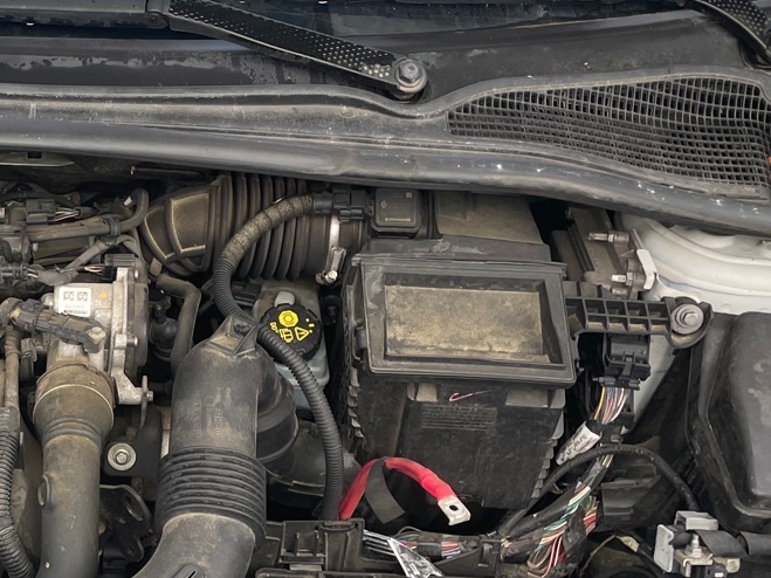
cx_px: -71
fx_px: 1581
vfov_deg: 20.7
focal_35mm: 71
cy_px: 358
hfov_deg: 25.5
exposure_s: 1/197
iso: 32
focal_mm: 4.2
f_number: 1.6
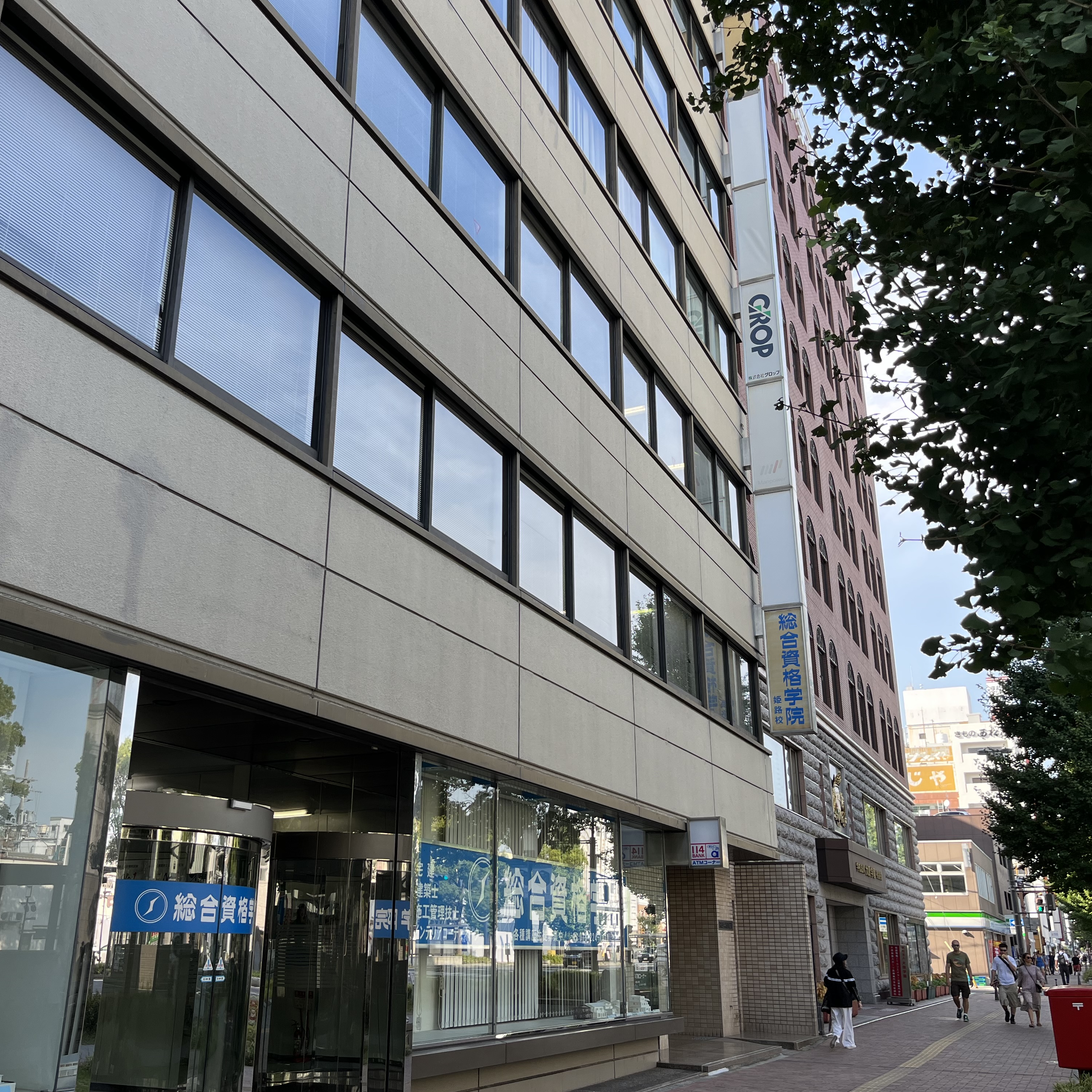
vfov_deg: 52.5
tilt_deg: +18.9
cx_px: 484
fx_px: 1106
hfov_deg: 52.4
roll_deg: -1.4
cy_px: 546
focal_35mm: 31
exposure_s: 1/766
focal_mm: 5.1
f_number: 1.6
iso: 50
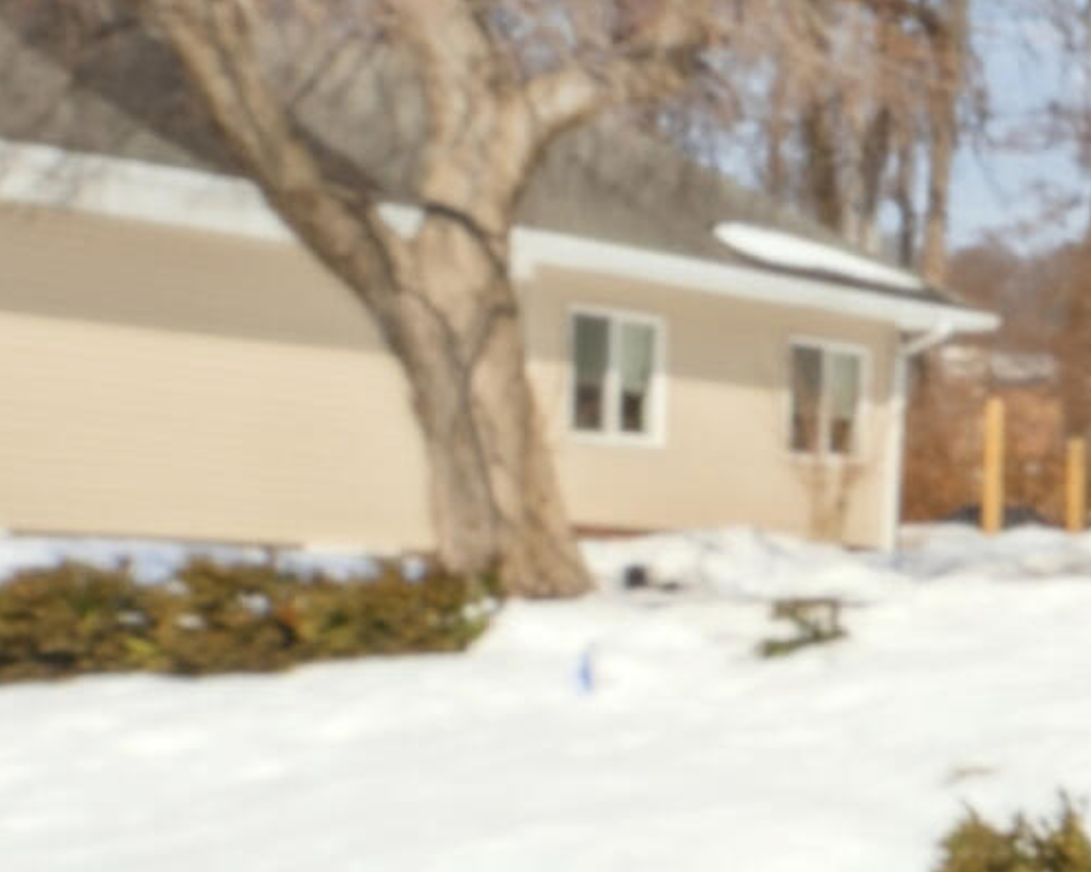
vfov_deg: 15.0
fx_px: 3104
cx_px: 2737
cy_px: -361
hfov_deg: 13.5
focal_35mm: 96
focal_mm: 16.9
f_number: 22
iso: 100
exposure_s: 1/20
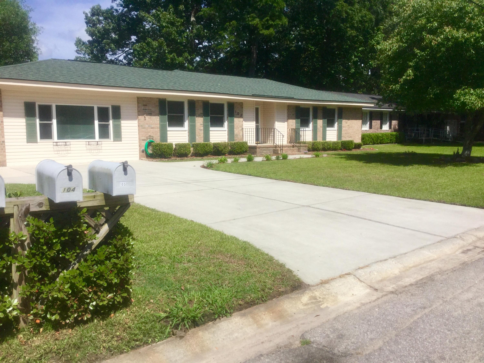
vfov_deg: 45.4
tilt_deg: -6.4
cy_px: 182
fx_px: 433
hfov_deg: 58.4
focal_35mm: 31
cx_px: 242
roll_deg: +0.0
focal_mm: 3.3
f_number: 2.4
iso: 25
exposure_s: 1/2203
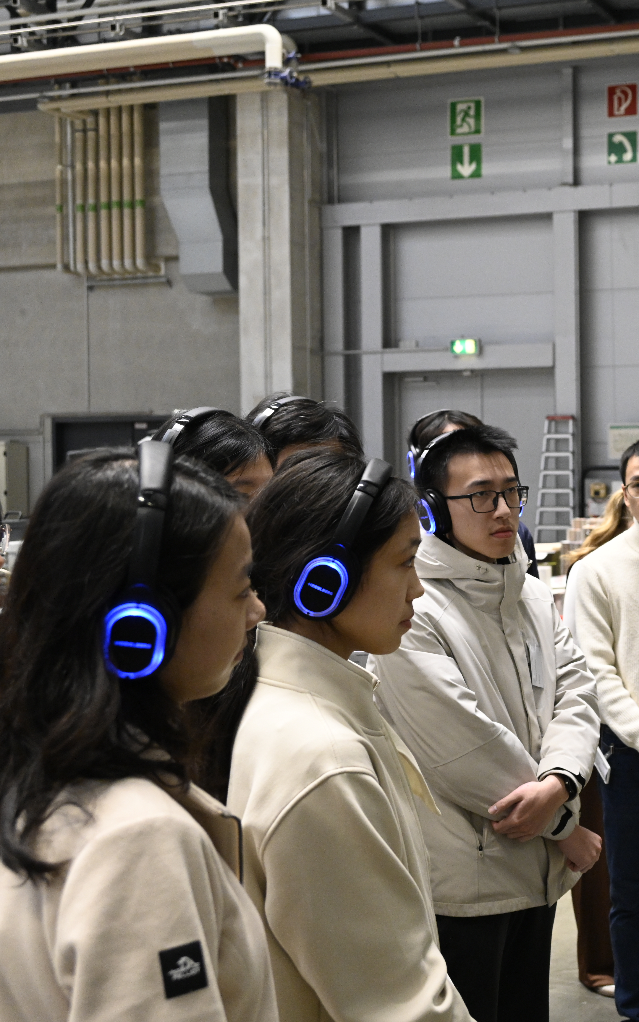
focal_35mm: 53
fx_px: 1470
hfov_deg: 23.1
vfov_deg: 38.3
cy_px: 511
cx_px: 699
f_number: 4.8
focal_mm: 34.5
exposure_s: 1/125
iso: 2800
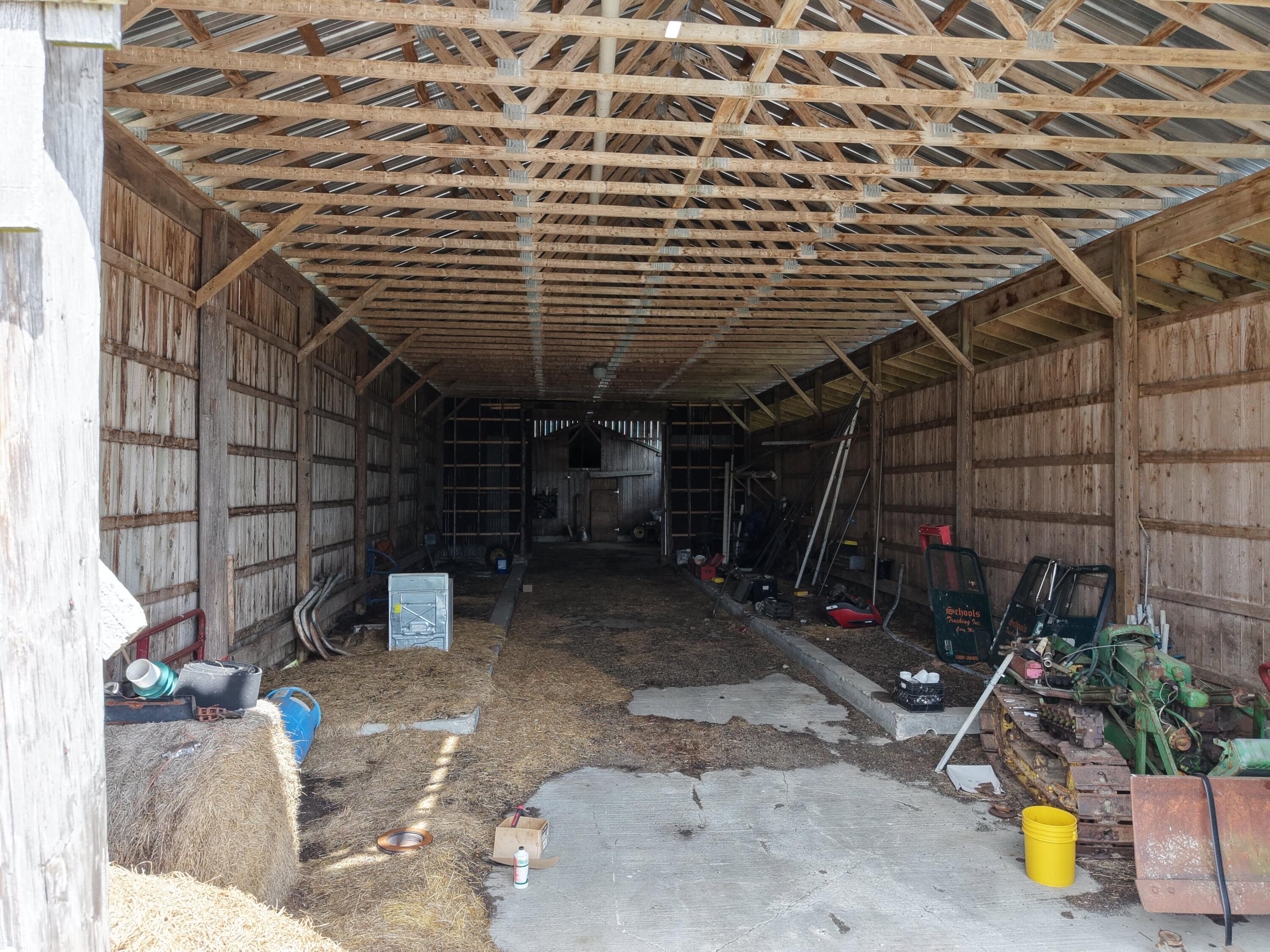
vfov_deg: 56.8
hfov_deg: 71.6
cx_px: 635
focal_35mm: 24
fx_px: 881
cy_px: 476
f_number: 1.8
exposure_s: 1/800
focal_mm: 8.67
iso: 380
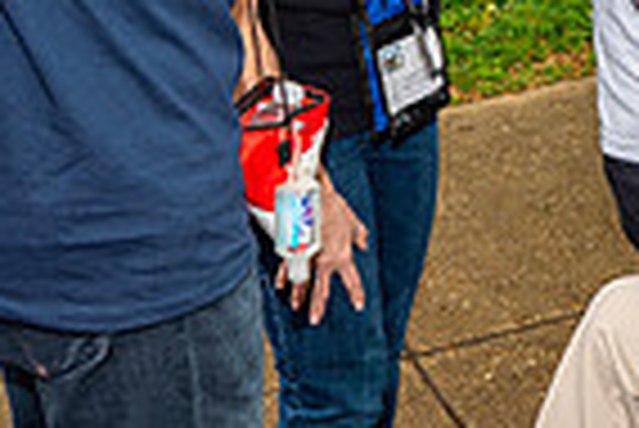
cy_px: -68
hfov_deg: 18.7
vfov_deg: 12.4
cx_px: 536
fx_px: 1919
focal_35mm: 108
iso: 110
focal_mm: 26.5
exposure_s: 1/60
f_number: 4.2
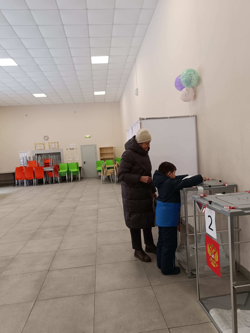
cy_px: 166
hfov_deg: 56.8
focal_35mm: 24
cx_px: 125
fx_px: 231
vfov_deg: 71.6
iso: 581
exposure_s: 1/100
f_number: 1.65
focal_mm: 6.14
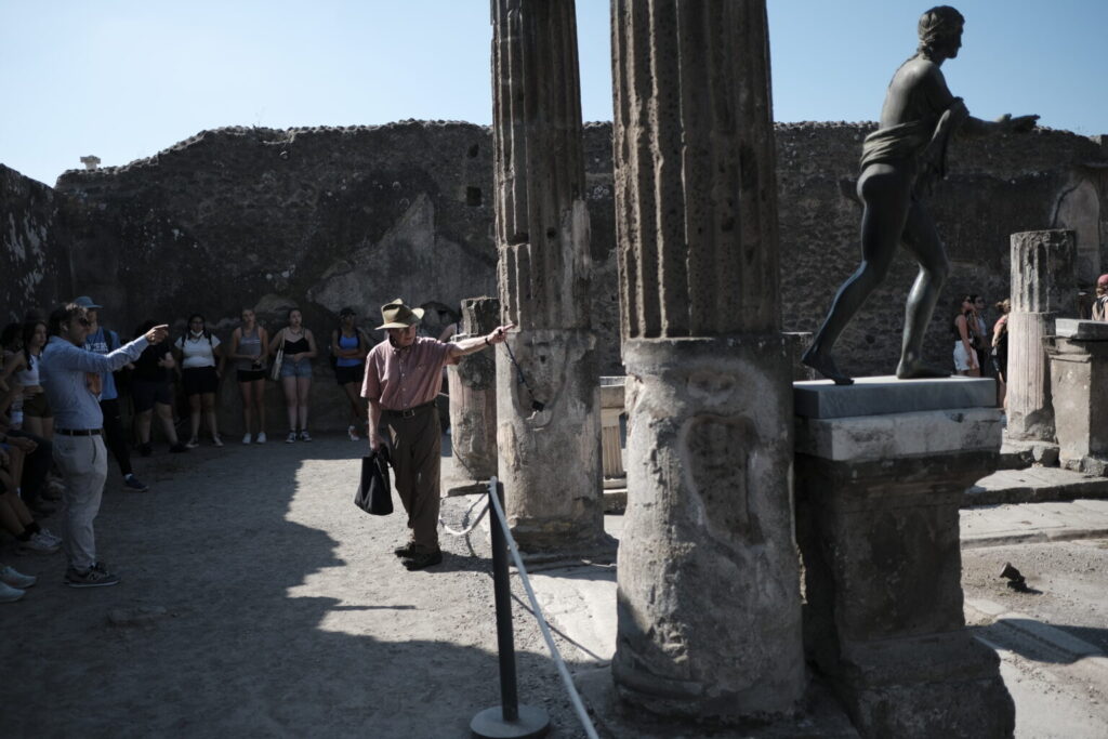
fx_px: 1077
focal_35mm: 35
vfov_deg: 37.9
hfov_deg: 54.4
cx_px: 554
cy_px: 370
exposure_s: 1/3200
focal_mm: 23
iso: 160
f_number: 2
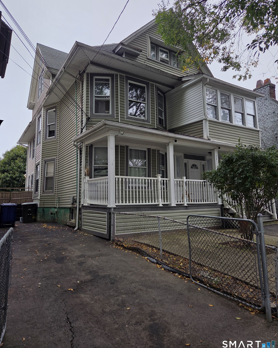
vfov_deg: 70.2
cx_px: 139
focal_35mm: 24
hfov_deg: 58.8
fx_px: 247
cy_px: 165
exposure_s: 1/947
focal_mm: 5.4
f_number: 1.8
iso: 80
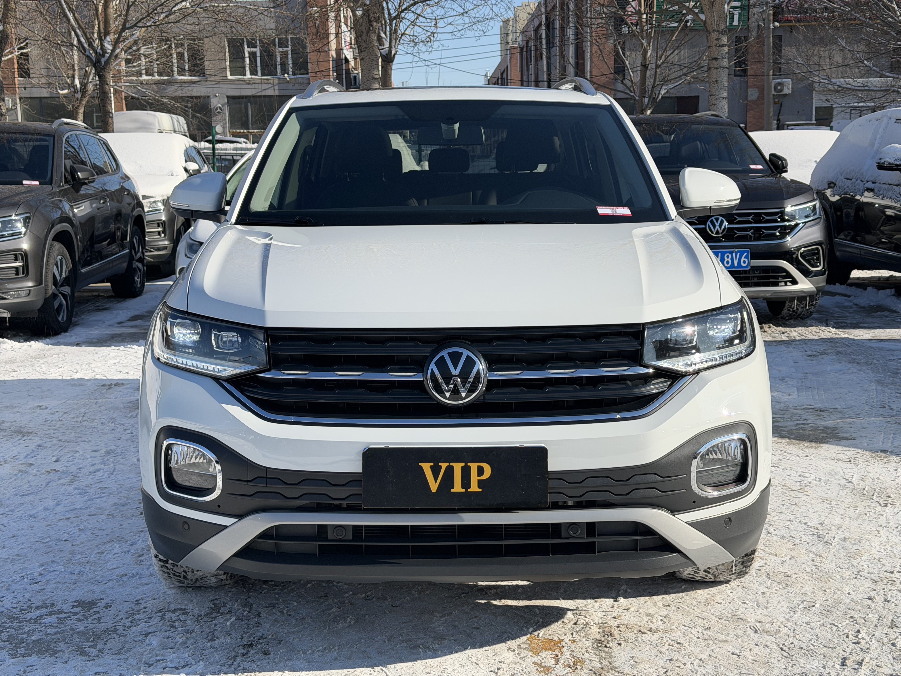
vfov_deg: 30.3
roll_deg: +1.6
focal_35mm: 48
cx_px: 450
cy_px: 338
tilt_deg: -7.2
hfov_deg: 39.7
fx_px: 1249
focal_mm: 6.76
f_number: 1.78
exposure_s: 1/4587
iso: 64
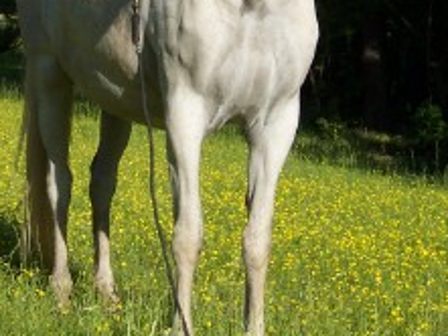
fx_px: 1567
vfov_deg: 12.2
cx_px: 153
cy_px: 53
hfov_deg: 16.2
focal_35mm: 121
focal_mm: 10.4
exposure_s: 1/500
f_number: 4.8
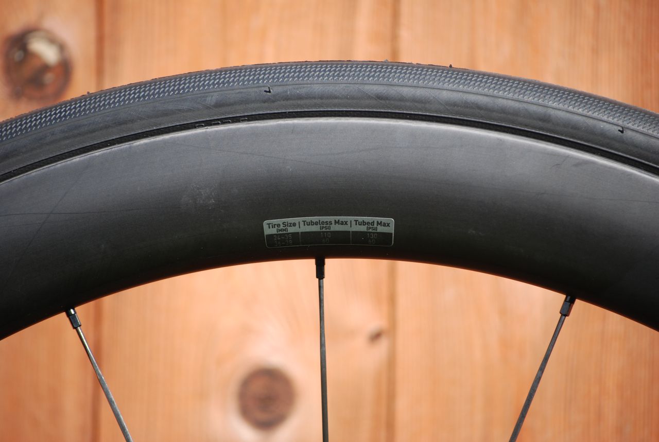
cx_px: 330
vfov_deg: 9.2
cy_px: 221
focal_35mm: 150
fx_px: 2751
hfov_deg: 13.7
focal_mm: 100
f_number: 4.5
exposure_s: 1/400
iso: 200
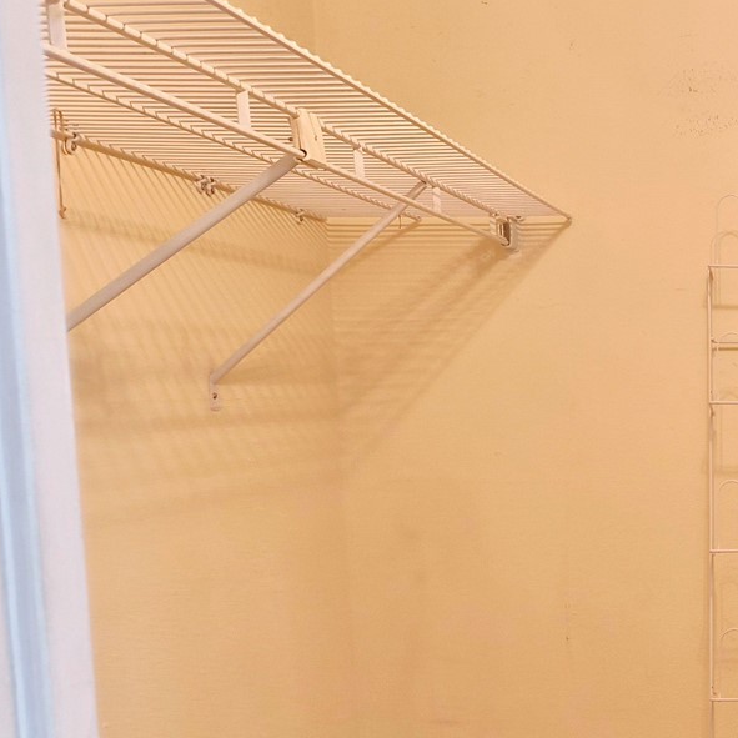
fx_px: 1327
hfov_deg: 26.3
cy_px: 548
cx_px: 969
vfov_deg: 30.6
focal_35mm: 55
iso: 100
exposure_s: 1/120
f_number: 1.8
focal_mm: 5.4
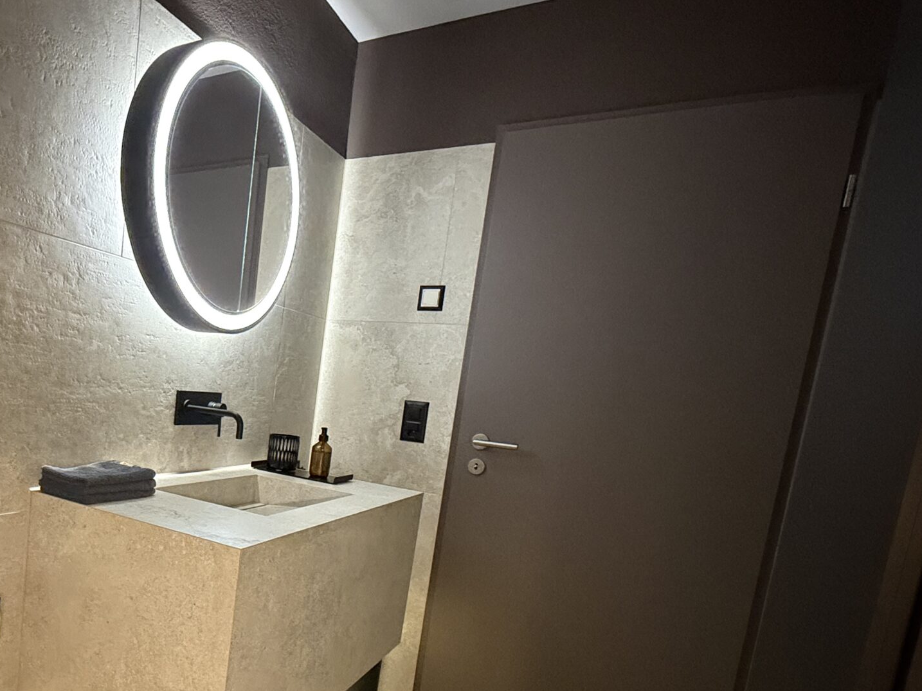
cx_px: 191
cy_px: 462
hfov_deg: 63.7
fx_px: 666
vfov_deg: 53.7
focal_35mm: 25
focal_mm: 2.22
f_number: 2.2
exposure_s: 1/60
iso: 1000
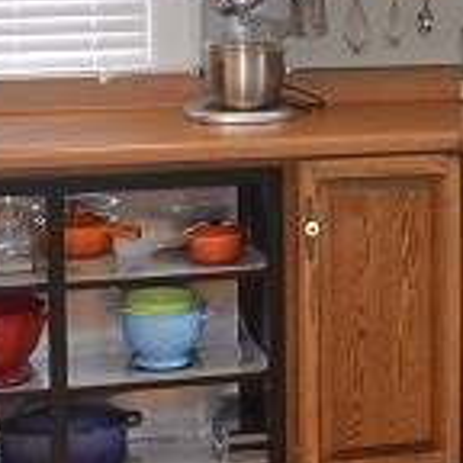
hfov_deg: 15.2
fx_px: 1710
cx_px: 415
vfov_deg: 15.2
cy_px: 18
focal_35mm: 113
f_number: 3.8
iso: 2200
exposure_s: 1/60
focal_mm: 20
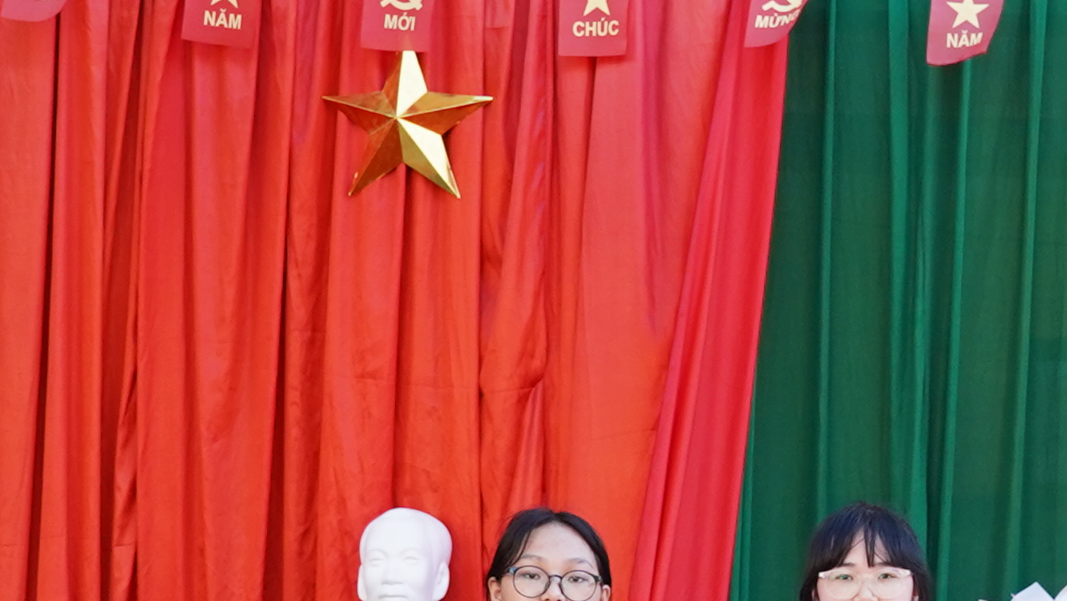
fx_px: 2716
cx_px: 1102
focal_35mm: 96
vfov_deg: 12.5
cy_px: 558
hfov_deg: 21.3
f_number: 7.1
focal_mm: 21
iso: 500
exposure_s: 1/100
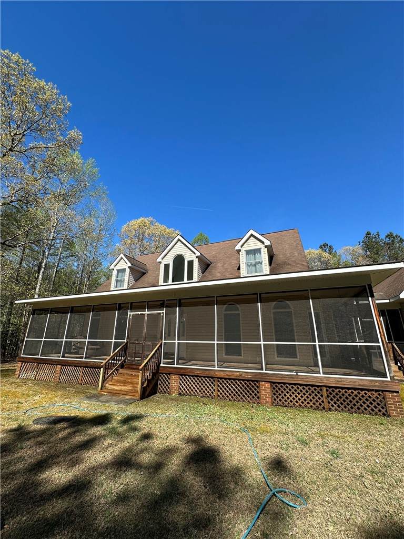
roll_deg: -0.3
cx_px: 202
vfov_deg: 102.1
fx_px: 218
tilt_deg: +18.1
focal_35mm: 14
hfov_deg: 85.7
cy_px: 270
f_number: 2.2
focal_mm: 2.22
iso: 50
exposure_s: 1/1319
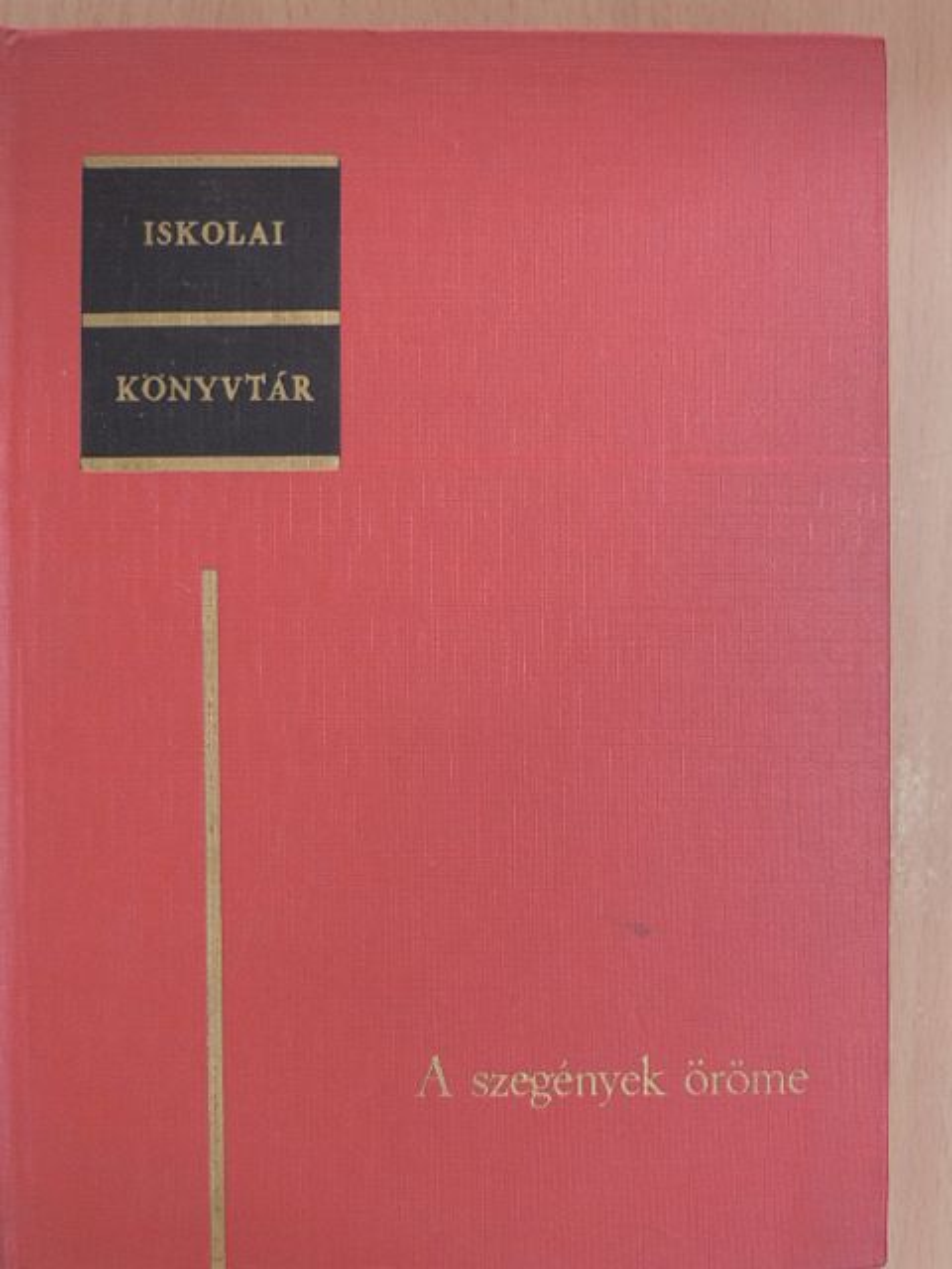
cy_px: 634
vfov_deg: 38.2
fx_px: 1833
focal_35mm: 50
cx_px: 476
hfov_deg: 29.1
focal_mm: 8.9
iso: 400
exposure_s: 1/20
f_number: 3.6
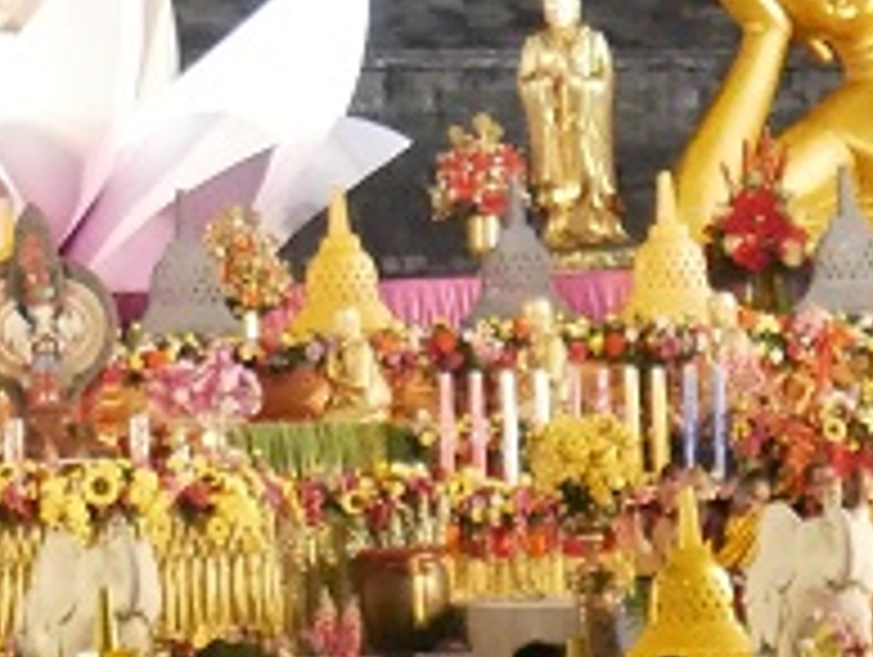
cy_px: -122
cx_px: -122
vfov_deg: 3.4
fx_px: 10908
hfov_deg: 4.6
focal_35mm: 432
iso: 6400
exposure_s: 1/40
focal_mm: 42
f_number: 5.6
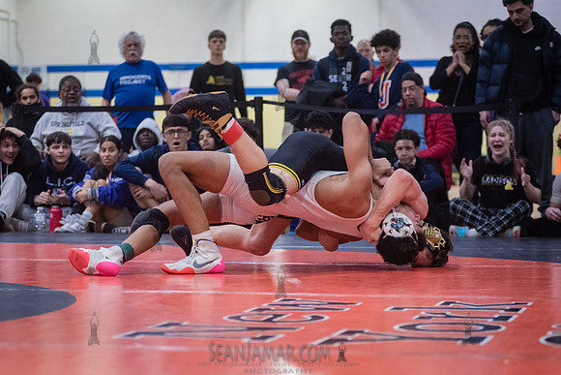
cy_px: 206
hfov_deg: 20.0
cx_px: 272
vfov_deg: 13.4
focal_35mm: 102
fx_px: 1590
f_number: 3.2
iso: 8000
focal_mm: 92
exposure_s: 1/500
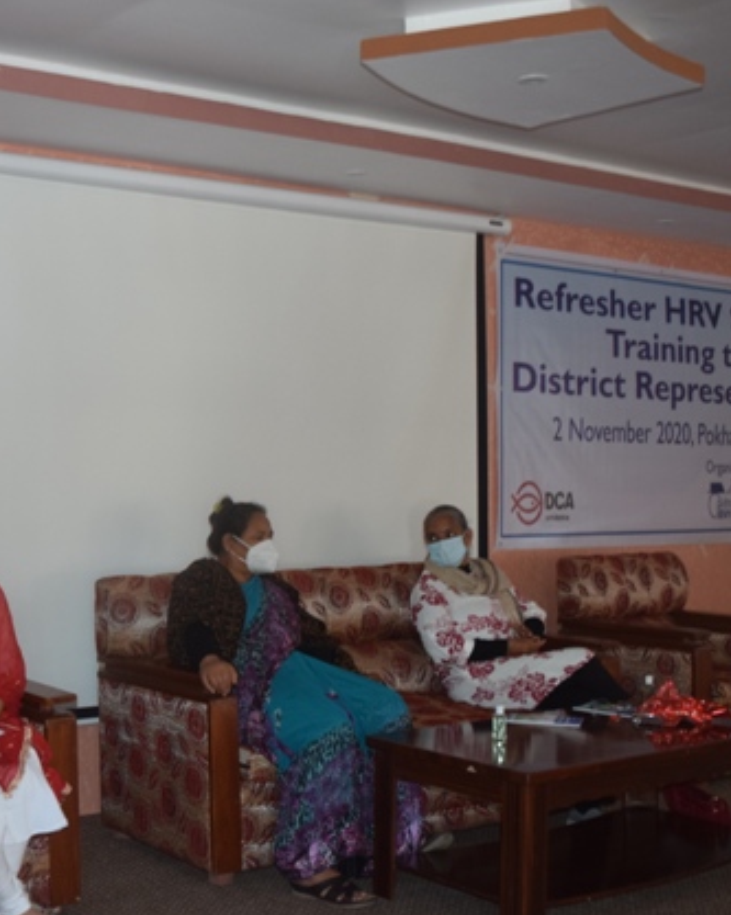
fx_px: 1346
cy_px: 460
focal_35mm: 50
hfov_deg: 29.6
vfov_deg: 37.6
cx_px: 136
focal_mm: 23
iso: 800
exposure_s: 1/80
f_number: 4.5
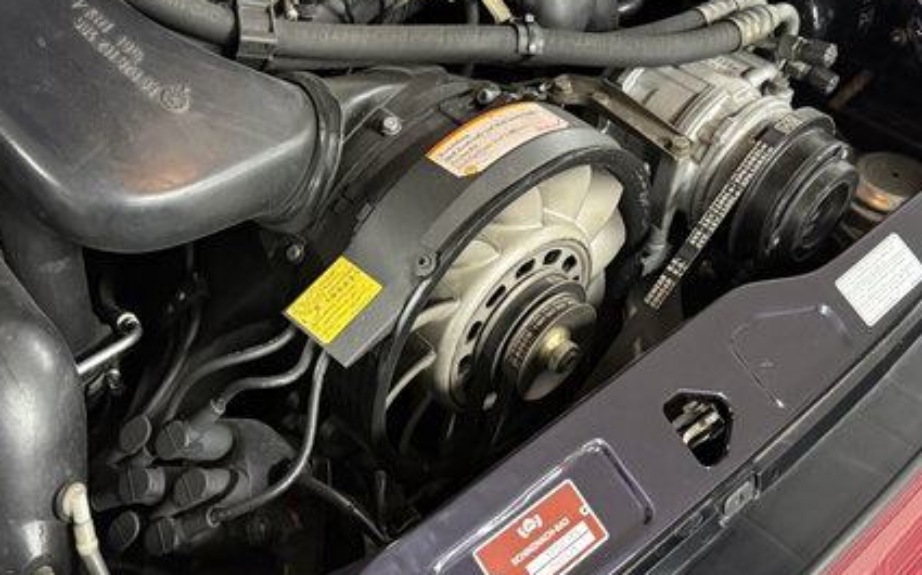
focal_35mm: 46
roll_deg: -2.7
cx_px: 401
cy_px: 250
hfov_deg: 43.4
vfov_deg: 27.9
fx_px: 1155
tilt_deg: -43.7
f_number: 1.78
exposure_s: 1/33
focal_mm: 6.76
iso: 800
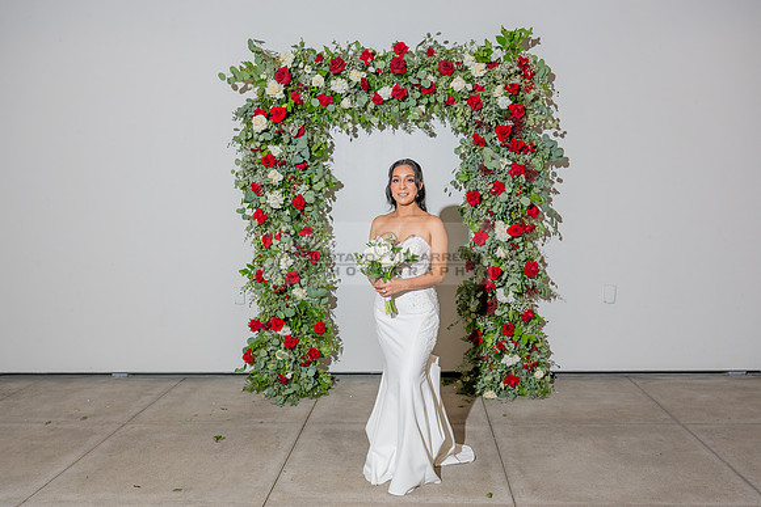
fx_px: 701
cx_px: 374
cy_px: 262
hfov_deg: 57.0
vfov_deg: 39.8
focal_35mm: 33
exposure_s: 1/200
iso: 800
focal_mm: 30
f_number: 5.6
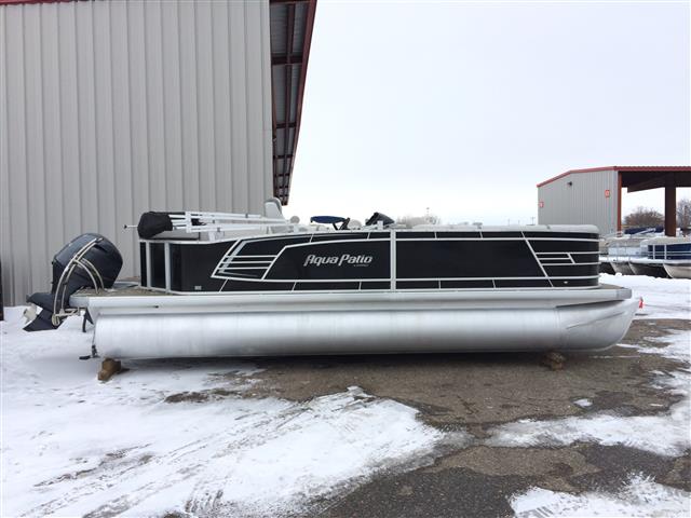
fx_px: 579
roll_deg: +2.7
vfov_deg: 48.2
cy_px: 259
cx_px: 346
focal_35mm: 29
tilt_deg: -4.2
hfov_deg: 61.7
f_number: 2.2
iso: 32
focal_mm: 4.15
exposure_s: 1/471
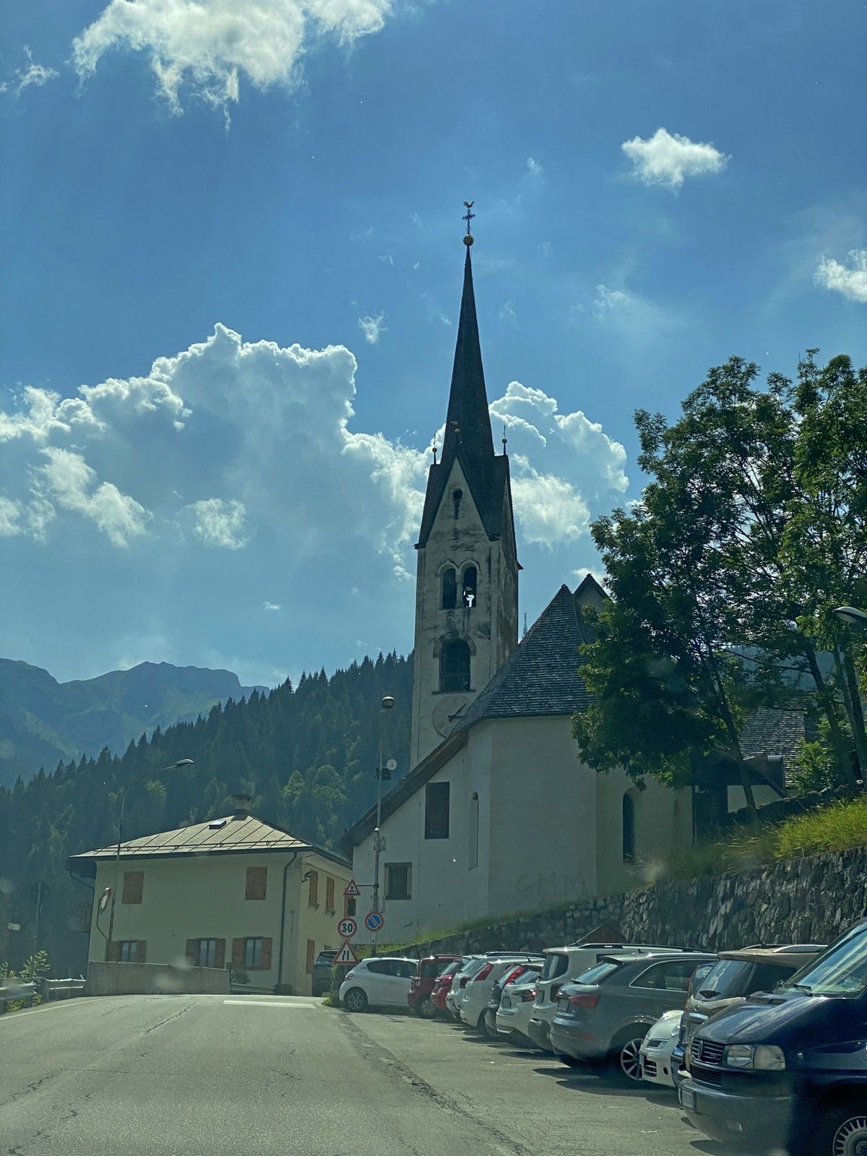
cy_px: 578
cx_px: 434
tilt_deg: +14.7
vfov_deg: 36.8
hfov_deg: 28.0
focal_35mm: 52
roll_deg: +0.8
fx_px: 1737
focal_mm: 6
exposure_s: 1/4785
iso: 20
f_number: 2
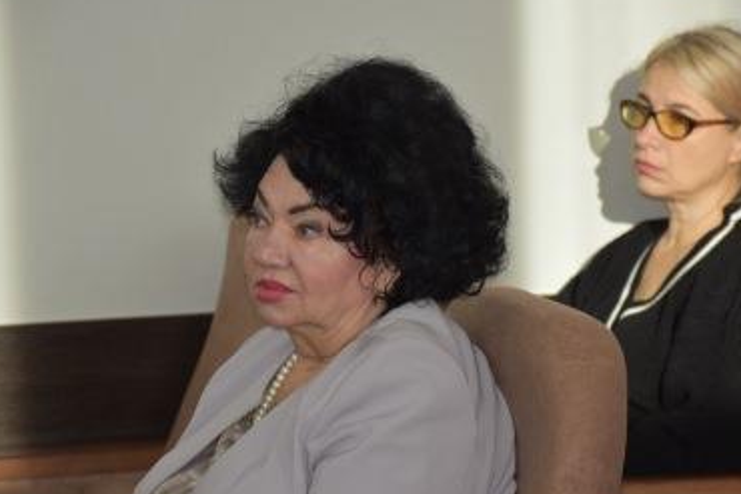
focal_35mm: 191
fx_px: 3925
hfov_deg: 10.8
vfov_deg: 7.2
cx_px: 405
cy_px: 271
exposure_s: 1/125
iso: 400
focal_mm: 105
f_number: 5.6
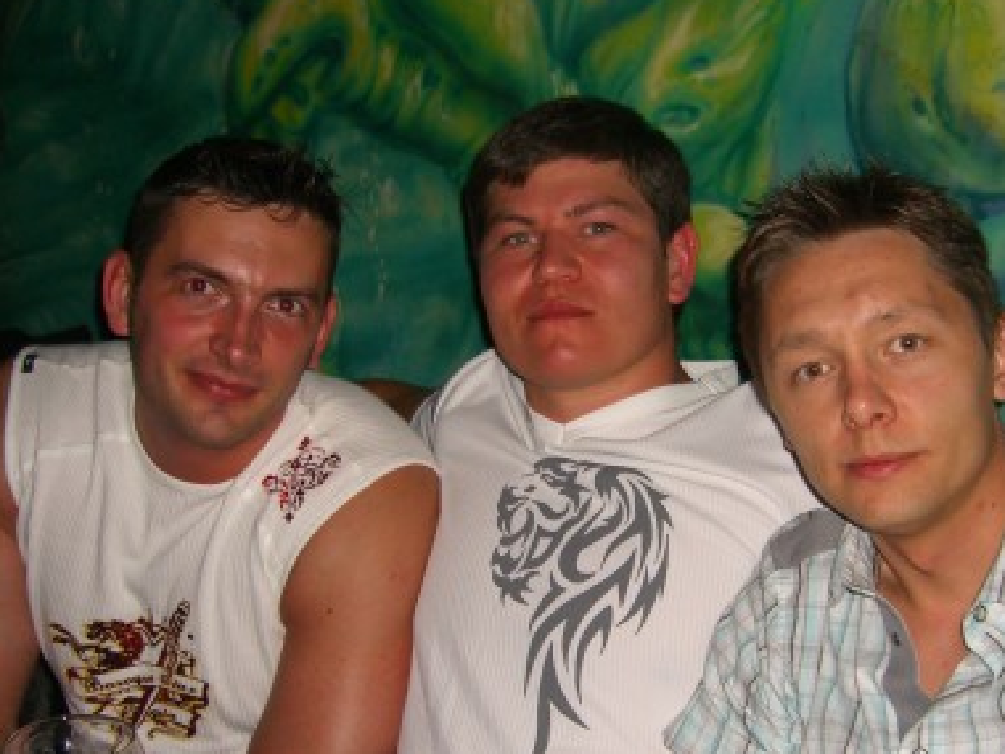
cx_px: 622
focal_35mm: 60
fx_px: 1742
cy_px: 516
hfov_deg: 32.1
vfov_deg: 24.3
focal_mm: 7.9
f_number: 2.8
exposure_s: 1/60
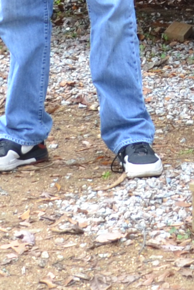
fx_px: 1527
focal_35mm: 189
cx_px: 375
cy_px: -221
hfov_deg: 7.0
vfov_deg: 10.3
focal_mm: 18
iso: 200
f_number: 3.5
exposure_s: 1/80
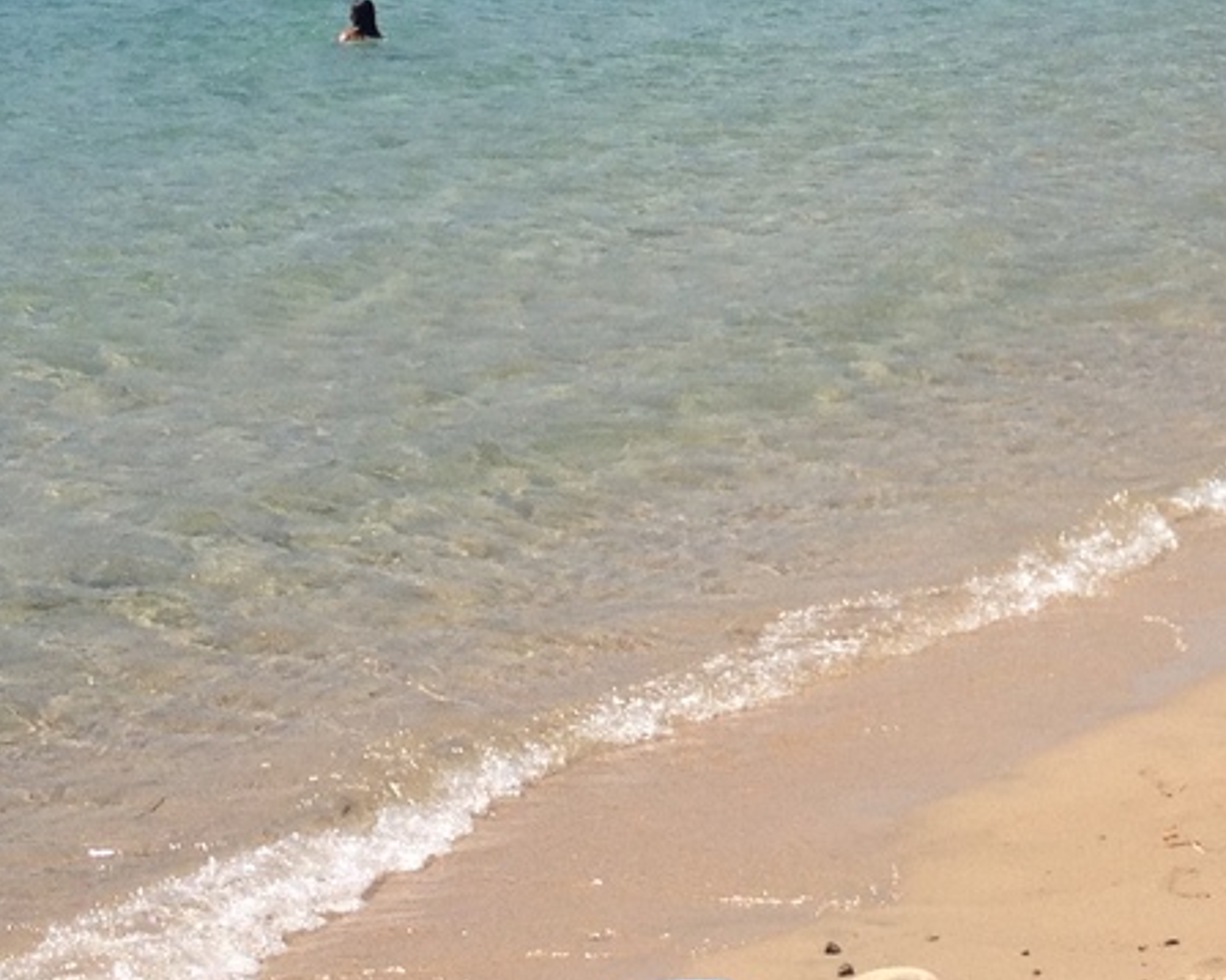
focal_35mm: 122
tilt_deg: -3.2
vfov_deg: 12.3
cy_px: -290
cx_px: 1075
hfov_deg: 15.6
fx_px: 4425
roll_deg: -1.4
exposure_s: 1/2632
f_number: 2.4
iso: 50
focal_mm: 4.28
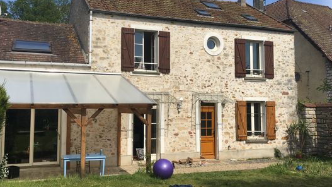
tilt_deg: +3.7
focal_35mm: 36
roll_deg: +0.0
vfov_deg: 32.8
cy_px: 87
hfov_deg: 55.2
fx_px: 317
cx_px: 148
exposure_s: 1/1748
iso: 25
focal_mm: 4.15
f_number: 2.2
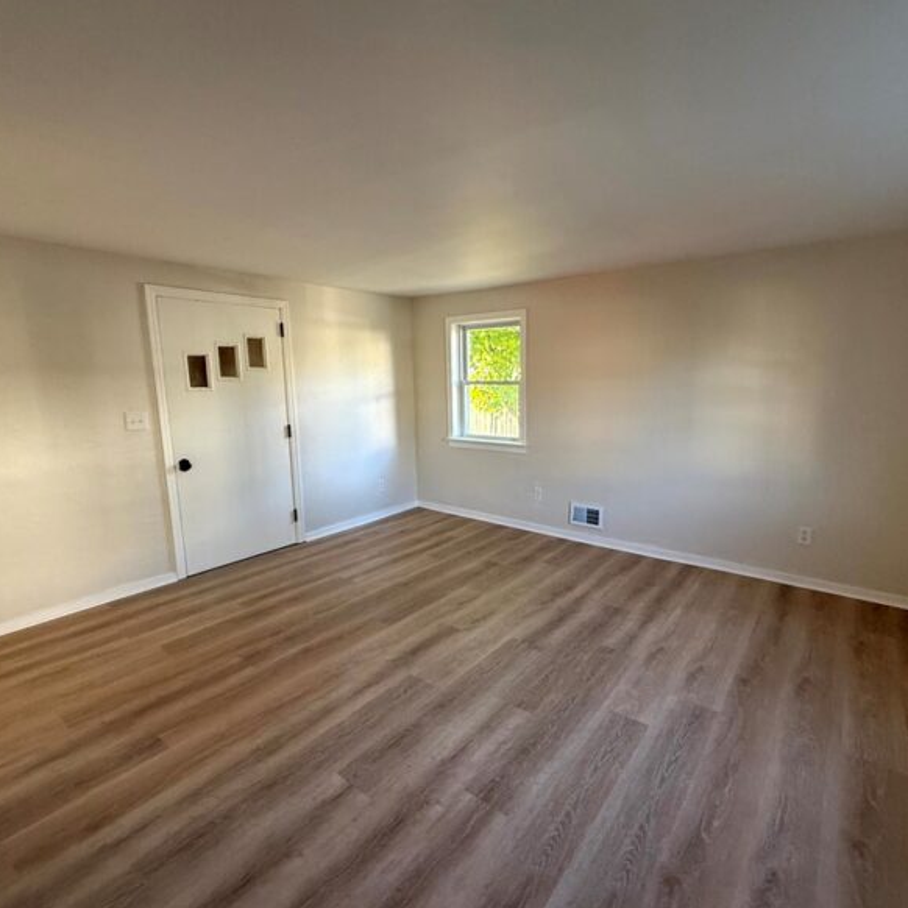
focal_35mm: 17
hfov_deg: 83.8
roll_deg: +0.1
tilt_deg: -9.0
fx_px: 505
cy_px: 456
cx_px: 488
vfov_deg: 84.0
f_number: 2.2
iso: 200
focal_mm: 2.22
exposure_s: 1/99
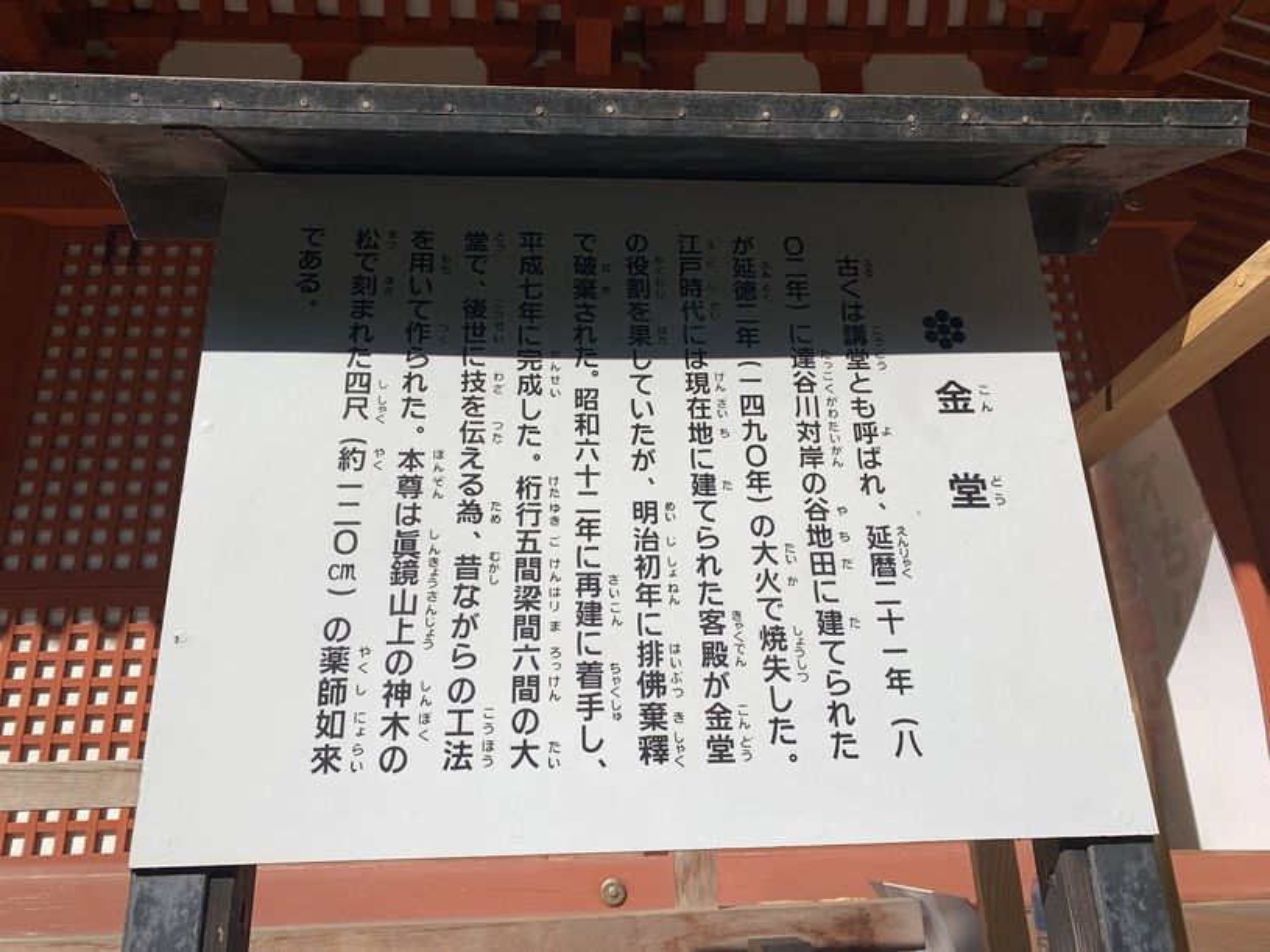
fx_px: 954
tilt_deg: +20.9
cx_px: 635
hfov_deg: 67.3
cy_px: 476
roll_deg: +3.0
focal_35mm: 26
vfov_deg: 53.1
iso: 25
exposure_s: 1/2915
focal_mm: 4.25
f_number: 1.8
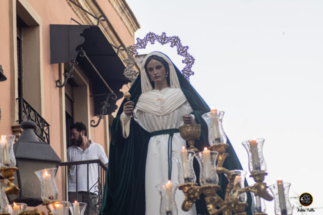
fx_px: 1238
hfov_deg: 14.9
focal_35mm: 138
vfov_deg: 9.9
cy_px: 108
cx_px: 162
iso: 500
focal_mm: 92
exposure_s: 1/160
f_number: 4
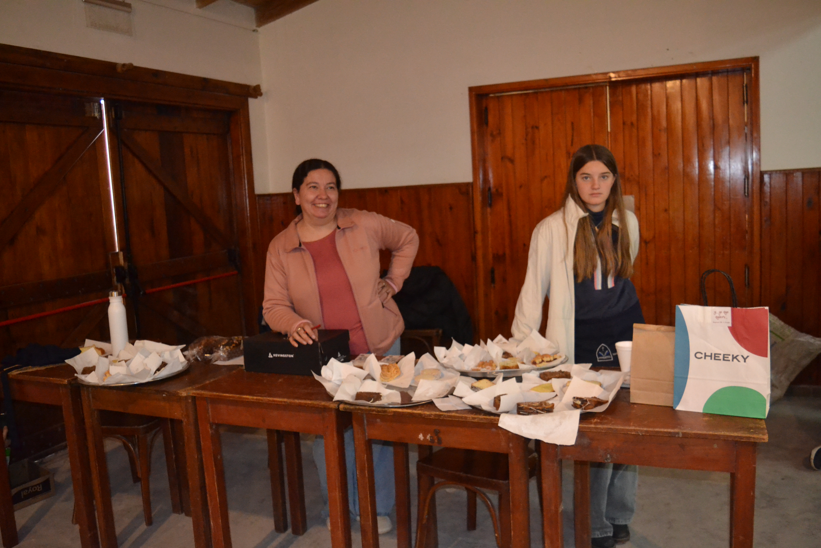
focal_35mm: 30
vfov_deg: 43.6
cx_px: 410
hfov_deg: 61.9
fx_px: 684
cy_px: 274
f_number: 3.8
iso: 3200
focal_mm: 20
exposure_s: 1/60
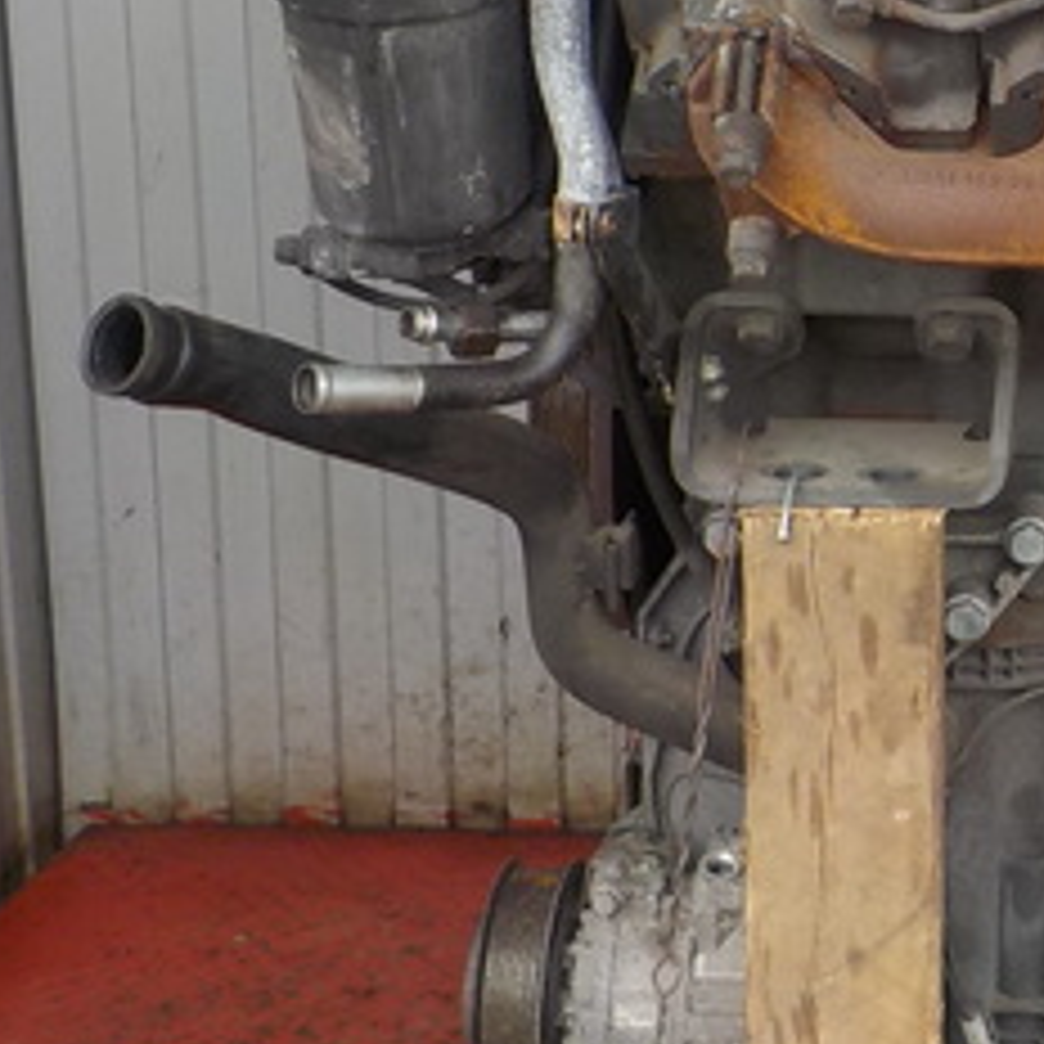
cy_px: 171
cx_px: 1278
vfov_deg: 23.2
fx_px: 2491
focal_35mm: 73
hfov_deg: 21.8
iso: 125
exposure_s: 1/100
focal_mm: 4.1
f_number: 3.3
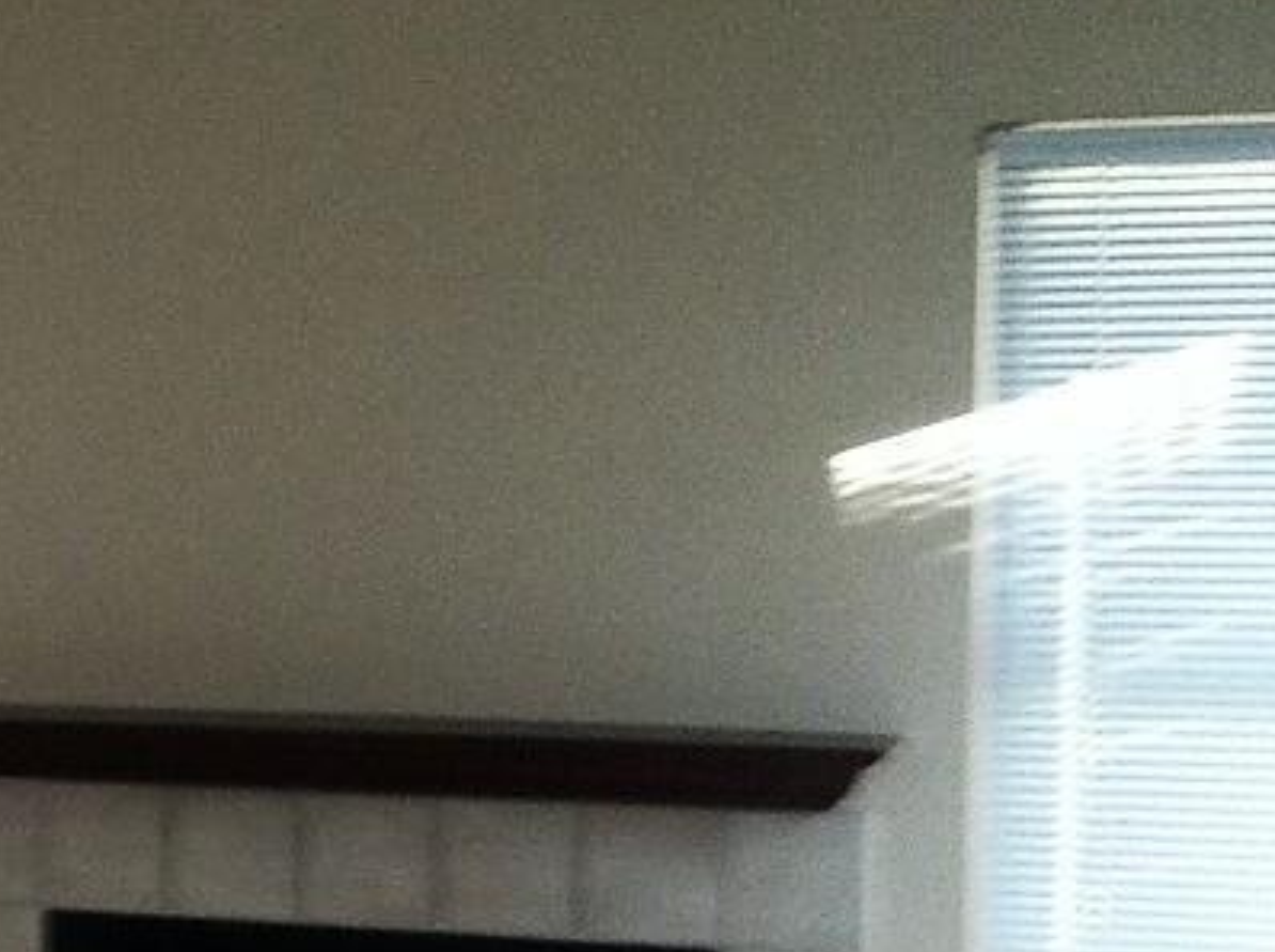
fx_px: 4191
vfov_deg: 12.9
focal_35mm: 114
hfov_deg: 16.1
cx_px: -538
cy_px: 696
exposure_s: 1/15
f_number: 2.8
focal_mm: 3.85
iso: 200
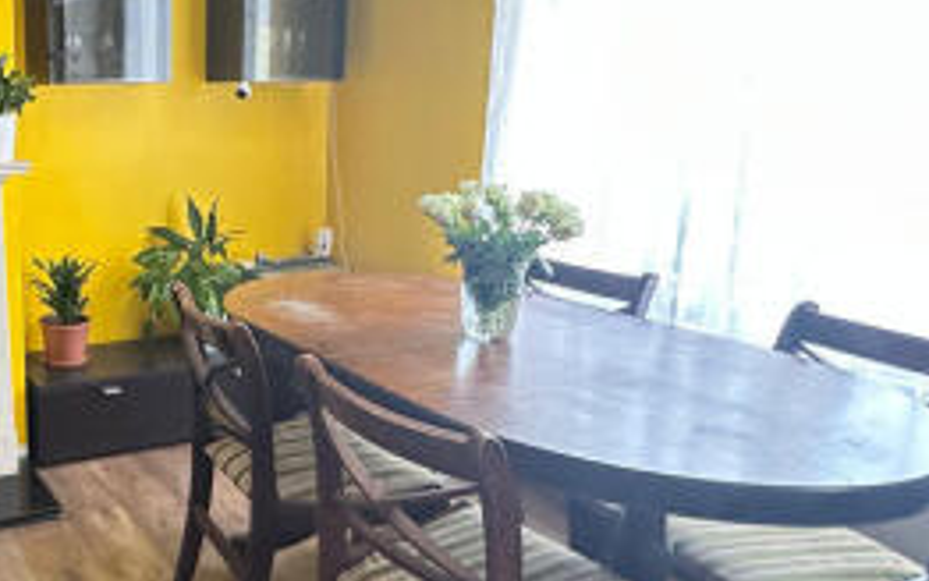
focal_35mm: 33
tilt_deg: -10.0
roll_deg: +1.1
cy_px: 253
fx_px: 836
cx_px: 94
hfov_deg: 51.4
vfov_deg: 38.3
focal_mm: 2.22
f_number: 2.2
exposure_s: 1/60
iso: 500
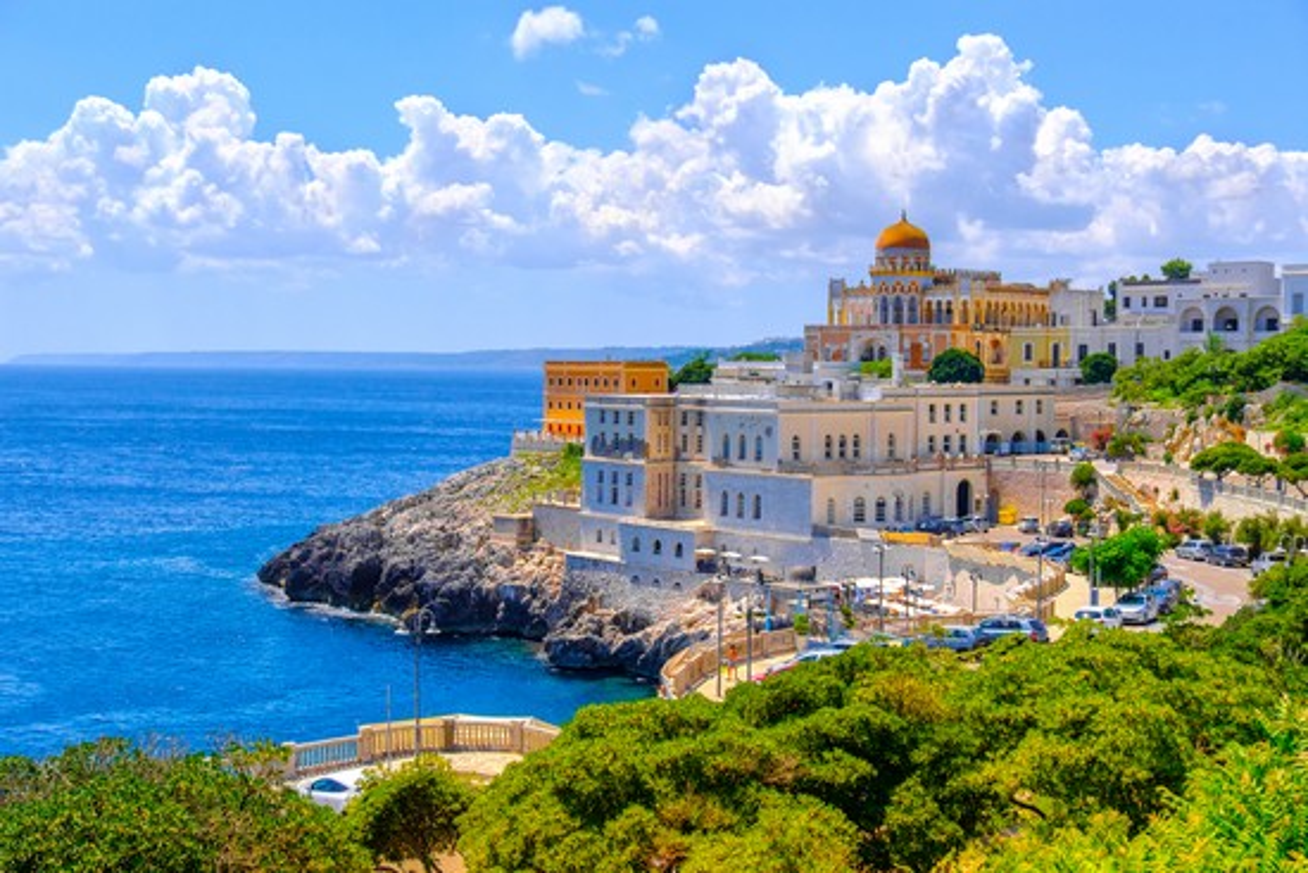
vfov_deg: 30.5
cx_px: 654
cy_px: 436
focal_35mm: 44
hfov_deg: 44.5
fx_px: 1599
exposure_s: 1/1100
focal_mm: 29.3
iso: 200
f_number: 5.6
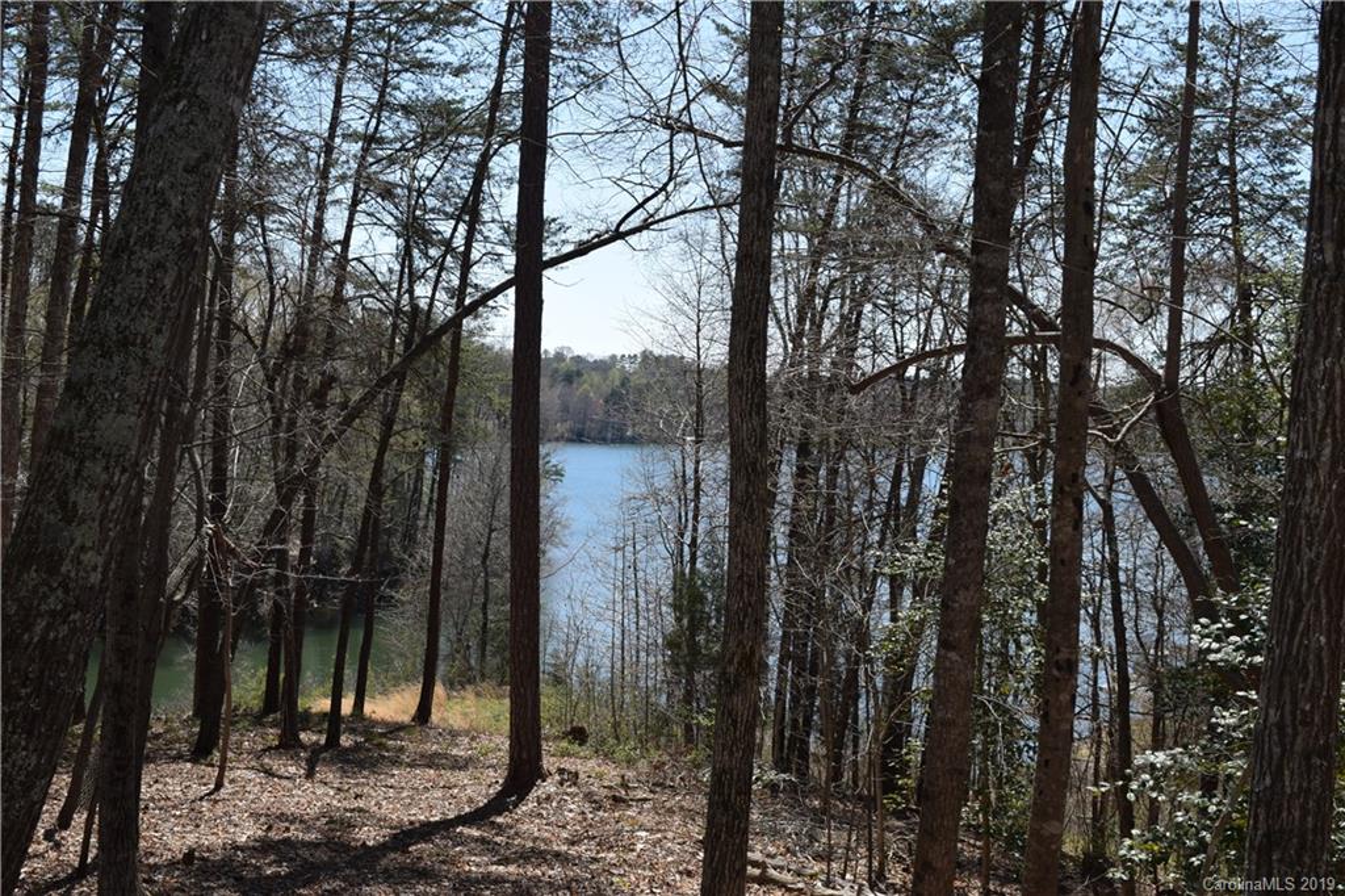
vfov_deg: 34.2
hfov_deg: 49.6
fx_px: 1457
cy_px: 448
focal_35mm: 39
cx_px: 672
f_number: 9
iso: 100
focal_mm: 26
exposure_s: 1/200
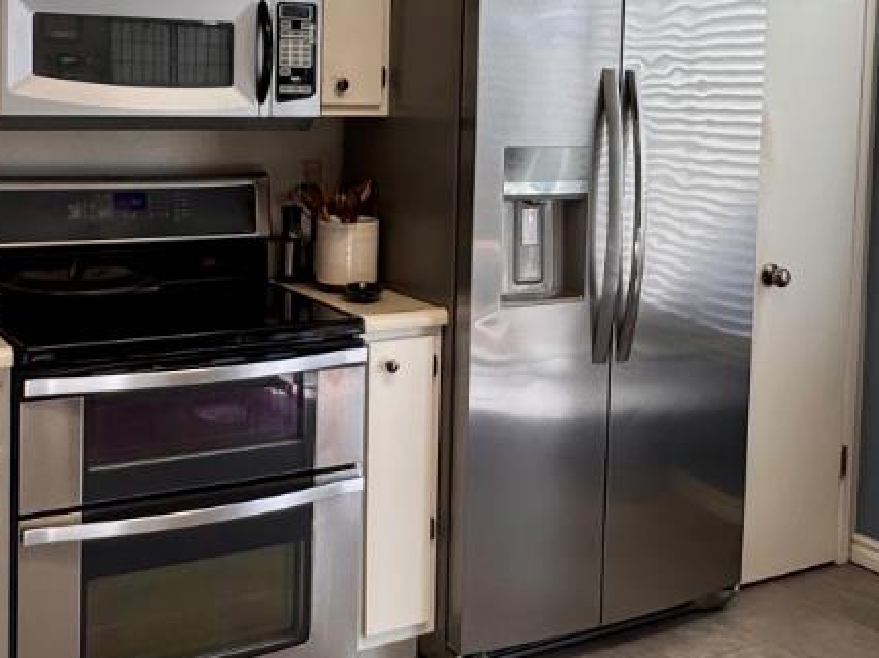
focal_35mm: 49
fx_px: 1243
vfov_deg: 29.1
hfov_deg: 38.9
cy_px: 153
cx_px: 457
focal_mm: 2.22
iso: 50
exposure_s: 1/120
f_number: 2.2
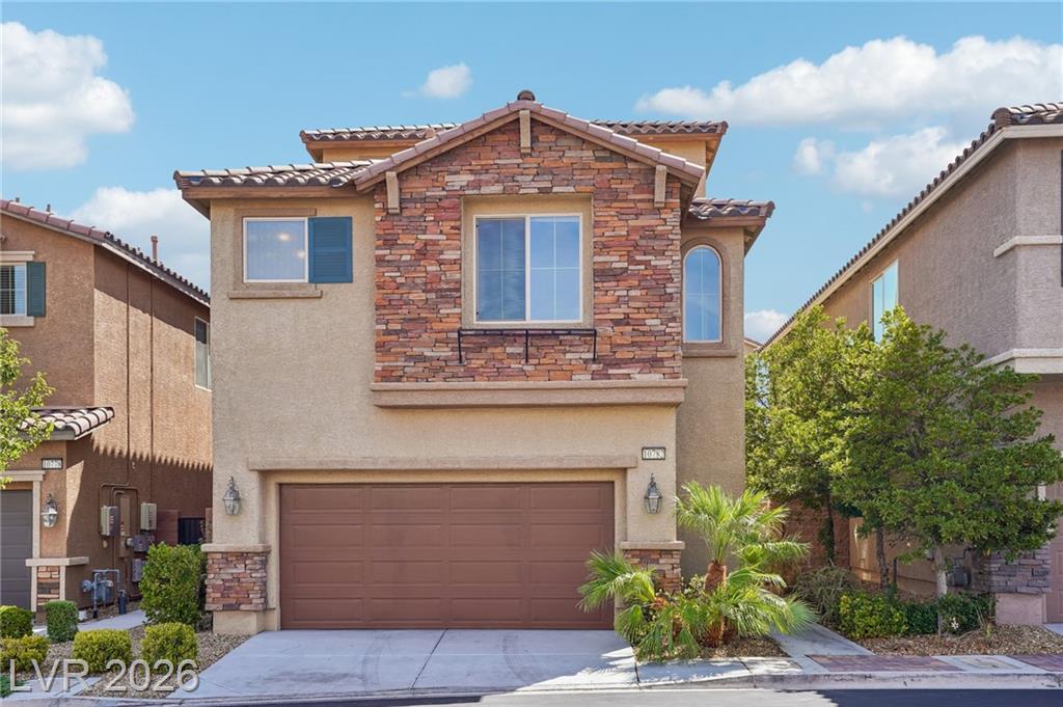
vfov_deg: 37.8
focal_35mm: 35
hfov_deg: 54.5
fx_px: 1033
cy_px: 354
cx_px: 532
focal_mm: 35
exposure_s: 1/125
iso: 100
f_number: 8
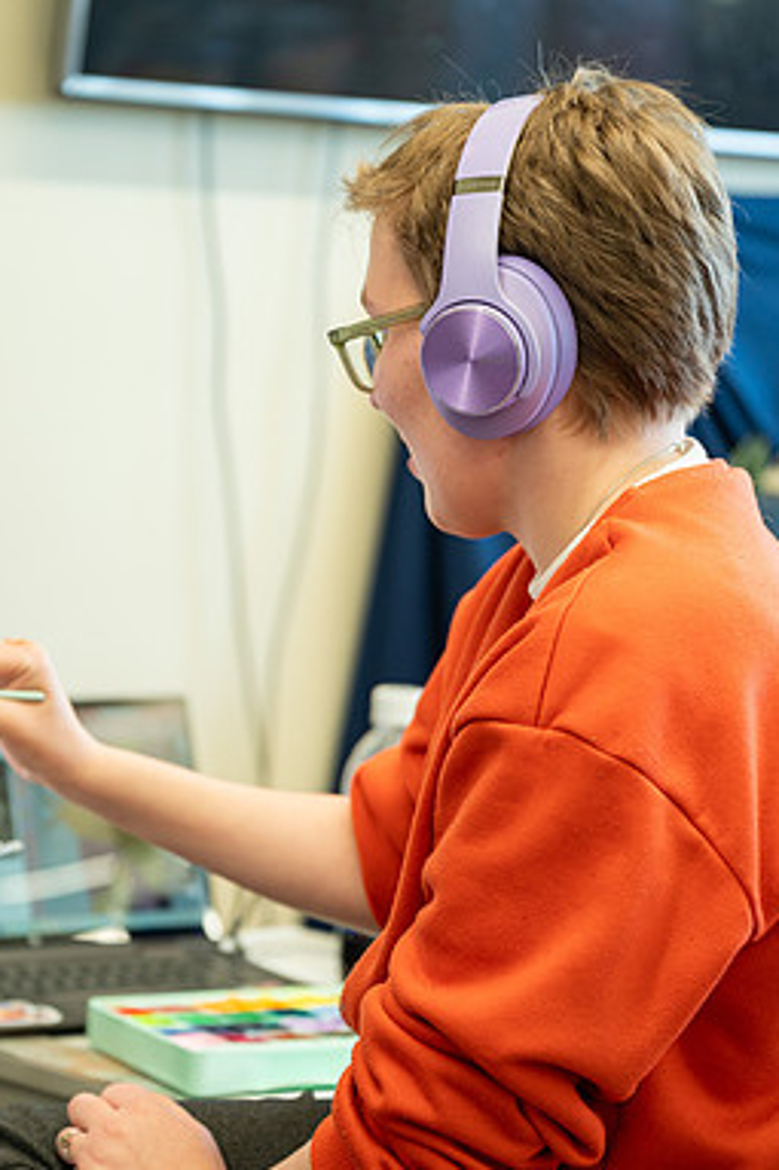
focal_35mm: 106
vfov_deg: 19.3
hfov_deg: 12.9
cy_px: 588
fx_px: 3443
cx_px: 235
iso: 320
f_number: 2.8
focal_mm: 70
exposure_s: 1/100
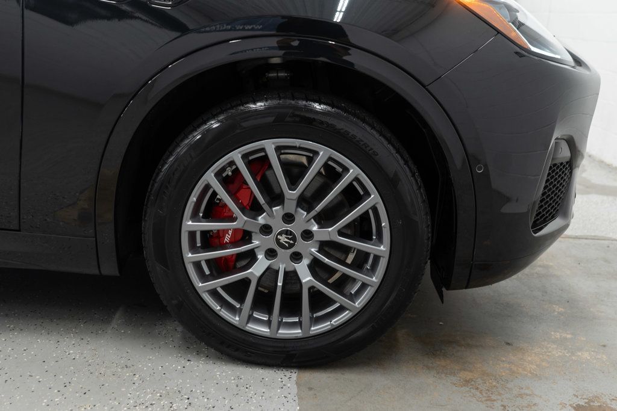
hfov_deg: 46.4
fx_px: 720
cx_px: 308
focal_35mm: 42
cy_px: 206
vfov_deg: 31.9
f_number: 3.2
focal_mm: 28
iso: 320
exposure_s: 1/40
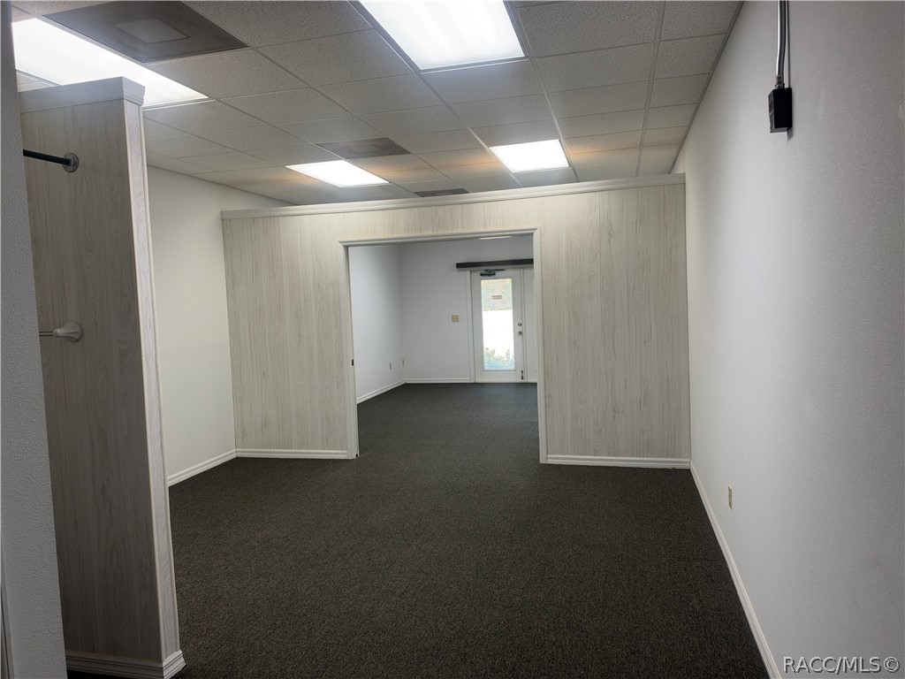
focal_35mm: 24
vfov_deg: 56.8
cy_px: 340
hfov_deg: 71.6
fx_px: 627
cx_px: 452
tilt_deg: -3.3
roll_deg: +2.6
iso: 100
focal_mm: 6.93
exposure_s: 1/120
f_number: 1.8
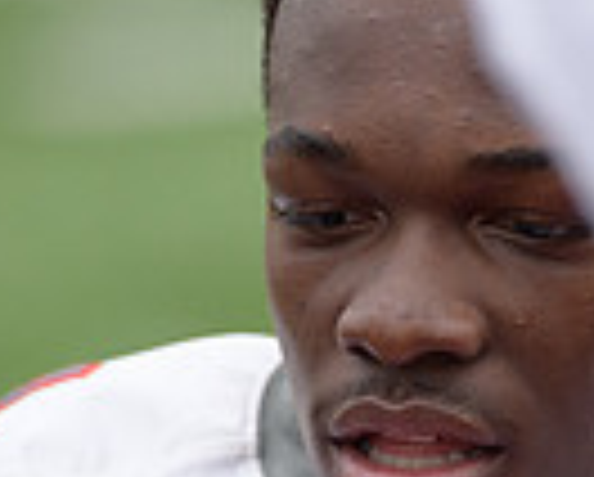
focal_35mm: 1234
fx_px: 21726
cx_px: 486
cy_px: 560
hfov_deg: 1.6
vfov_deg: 1.3
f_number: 2.8
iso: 800
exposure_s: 1/500
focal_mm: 300
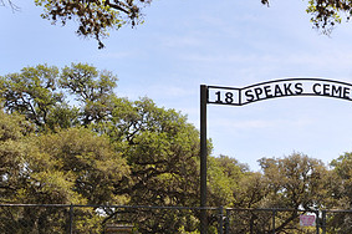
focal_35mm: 80
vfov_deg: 16.9
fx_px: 781
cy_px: 179
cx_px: 331
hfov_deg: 24.5
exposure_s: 1/125
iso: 200
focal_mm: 26
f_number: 11
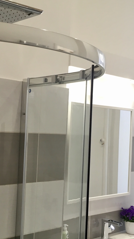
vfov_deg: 39.2
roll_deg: -1.6
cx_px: 56
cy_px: 128
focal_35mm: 53
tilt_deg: -1.2
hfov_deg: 22.6
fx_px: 335
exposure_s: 1/33
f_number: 2.2
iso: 80
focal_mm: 4.15
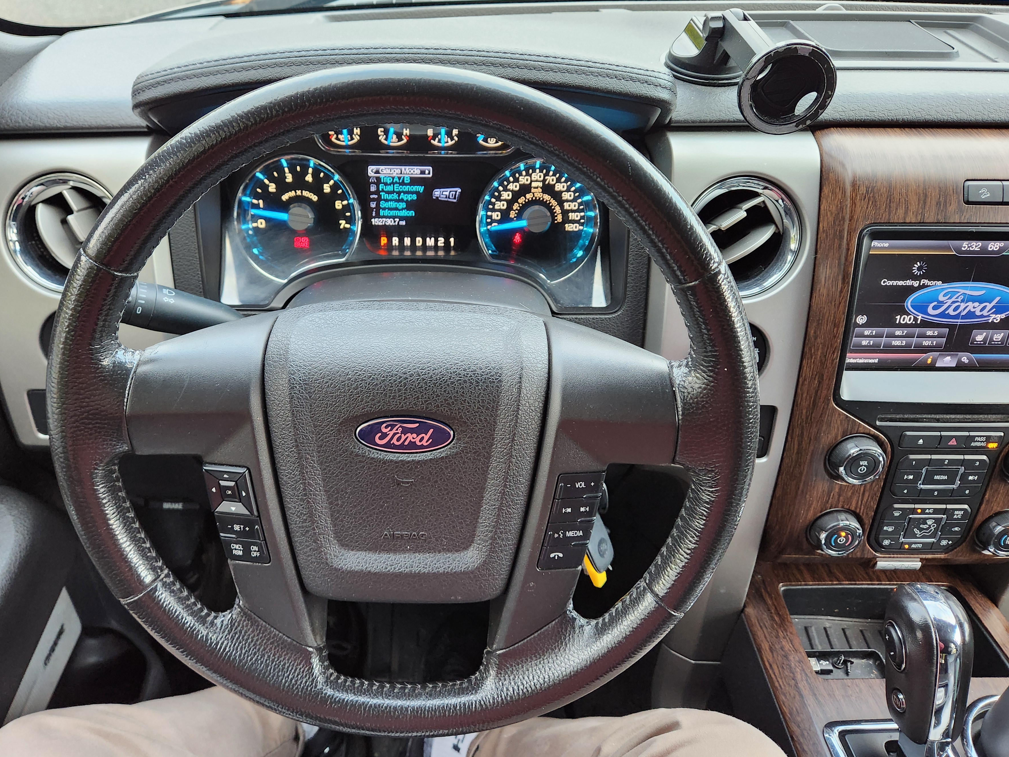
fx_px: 758
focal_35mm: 26
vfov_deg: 53.0
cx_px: 454
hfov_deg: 67.1
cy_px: 349
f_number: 1.8
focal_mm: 5.4
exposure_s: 1/120
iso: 320
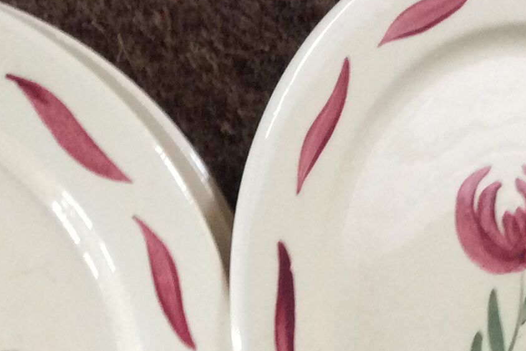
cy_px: 415
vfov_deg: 13.1
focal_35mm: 102
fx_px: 1490
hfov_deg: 19.9
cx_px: 145
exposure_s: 1/25
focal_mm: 3.3
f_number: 2.4
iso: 125
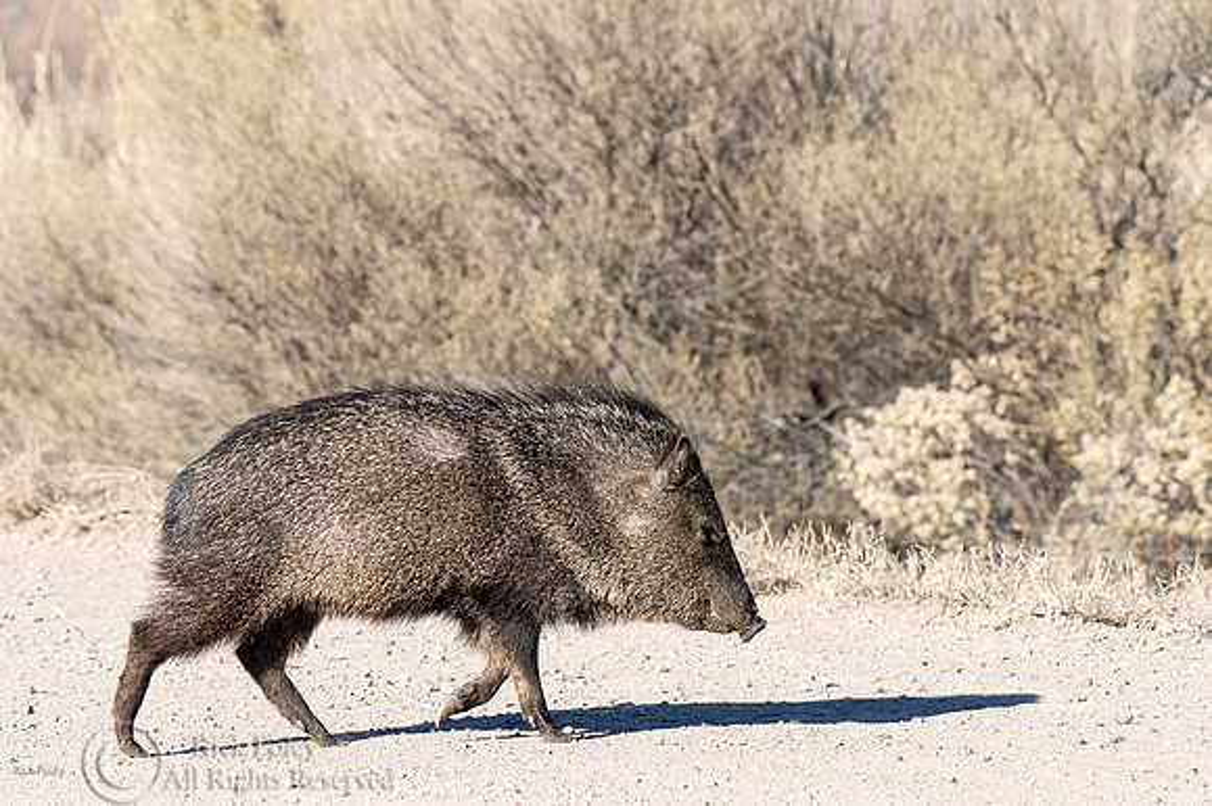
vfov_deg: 4.7
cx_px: 563
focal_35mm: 290
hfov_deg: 7.1
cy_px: 459
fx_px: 9772
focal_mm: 255
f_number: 11
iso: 2000
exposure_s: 1/2000
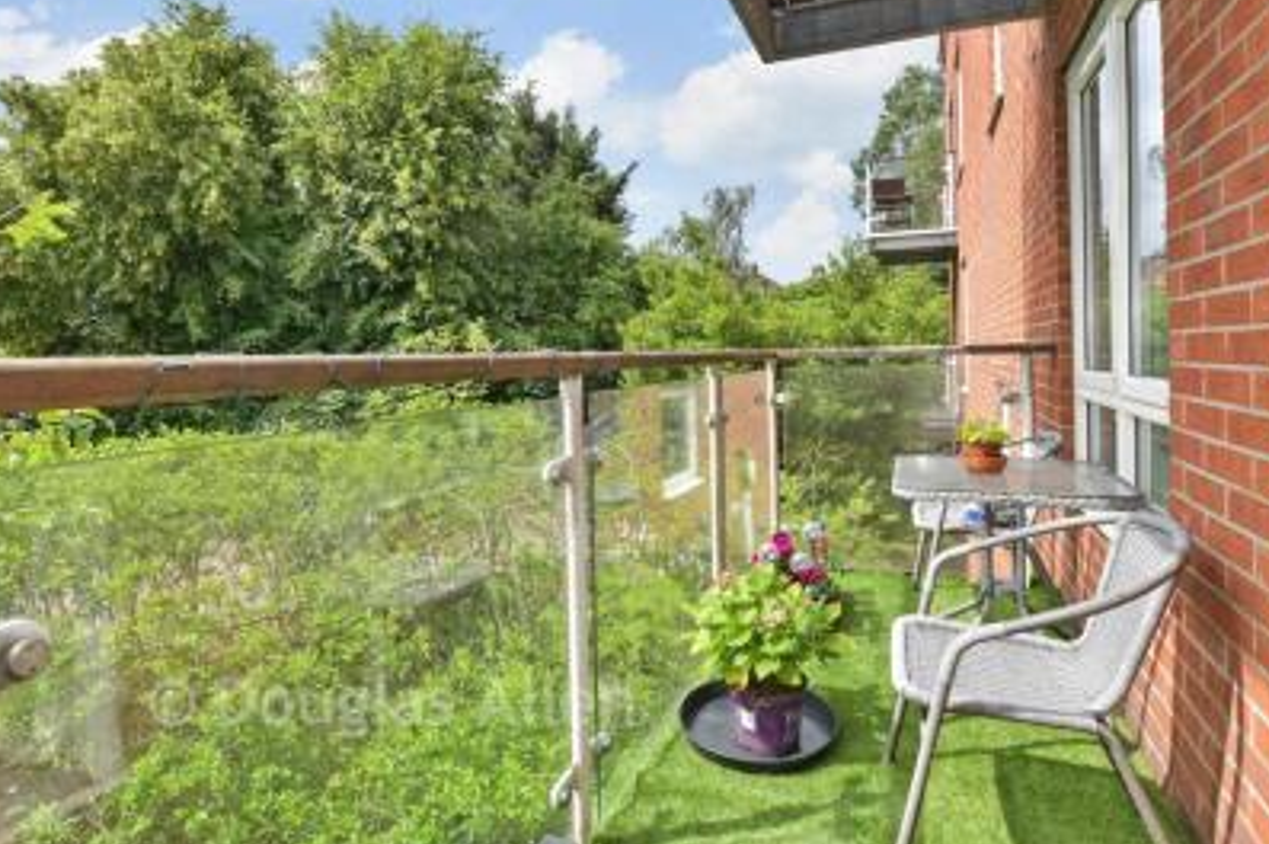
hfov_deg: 90.0
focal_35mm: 18
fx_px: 634
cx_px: 642
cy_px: 353
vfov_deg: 66.9
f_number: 8
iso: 125
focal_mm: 10
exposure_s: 1/250
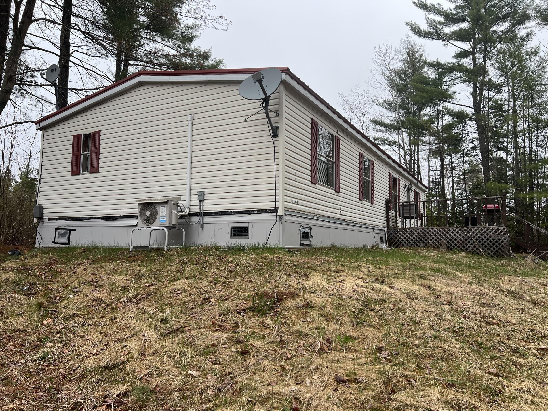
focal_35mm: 26
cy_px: 206
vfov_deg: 53.1
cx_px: 274
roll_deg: +0.4
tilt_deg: +5.5
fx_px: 412
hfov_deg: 67.3
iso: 50
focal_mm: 5.7
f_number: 1.5
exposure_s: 1/924
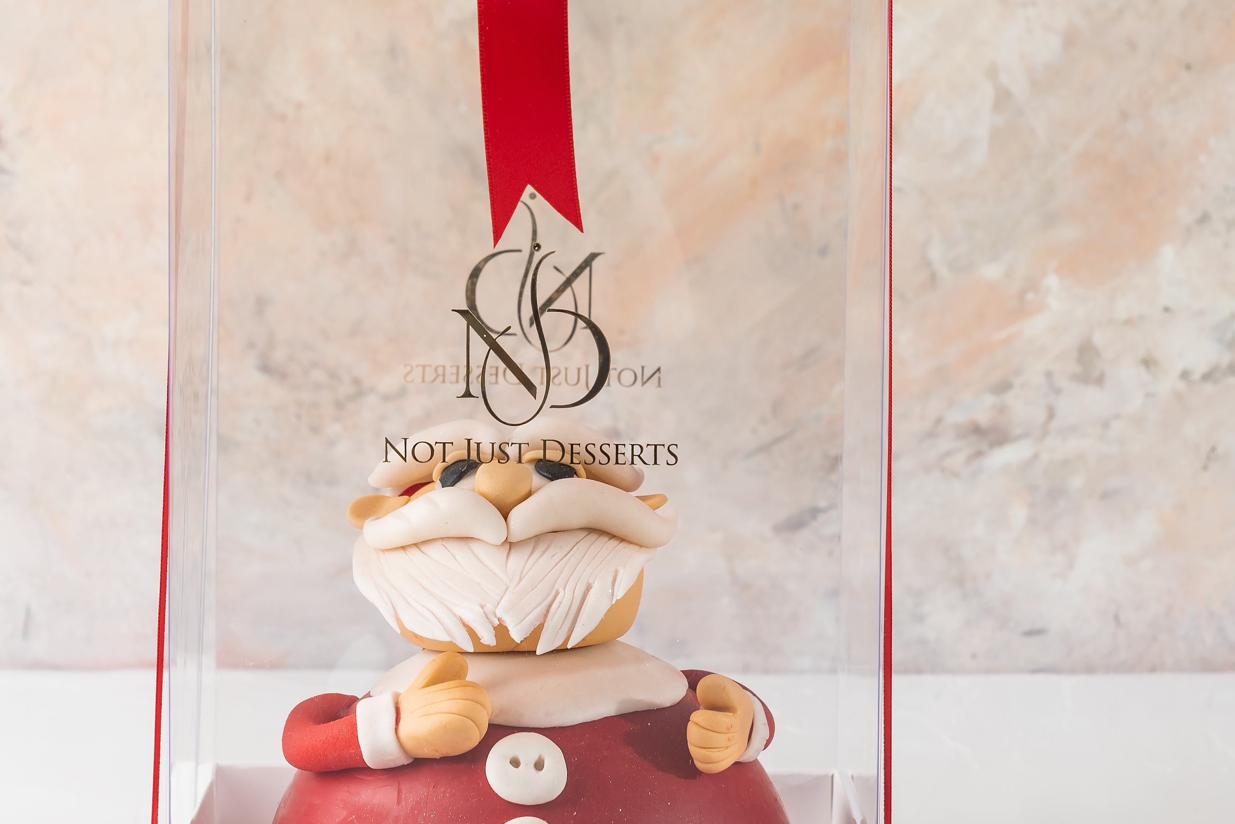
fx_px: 5250
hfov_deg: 13.4
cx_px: 554
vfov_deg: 9.0
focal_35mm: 153
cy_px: 267
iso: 100
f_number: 9
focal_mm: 70
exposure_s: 1/125
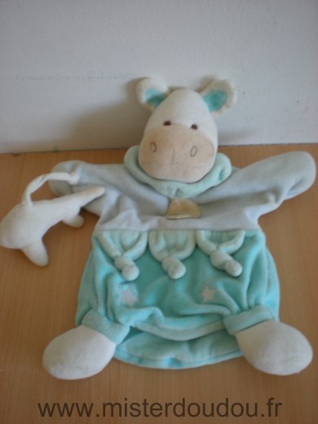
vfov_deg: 49.0
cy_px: 212
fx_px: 465
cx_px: 159
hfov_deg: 37.7
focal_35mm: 38
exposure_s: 1/15
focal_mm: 6.3
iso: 64
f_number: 3.1
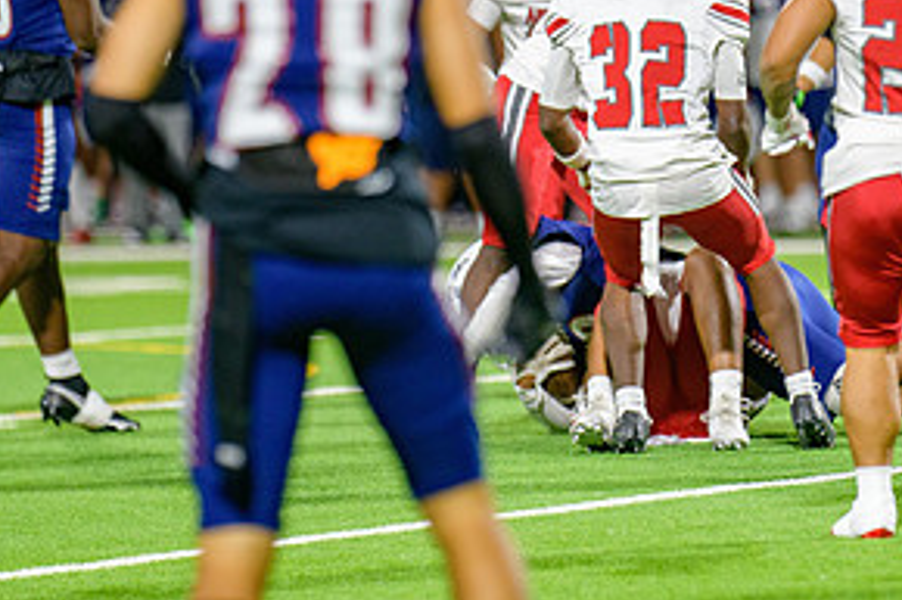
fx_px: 12019
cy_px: 191
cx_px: 669
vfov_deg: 2.9
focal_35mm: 480
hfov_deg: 4.3
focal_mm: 240
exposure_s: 1/250
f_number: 2.8
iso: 2000
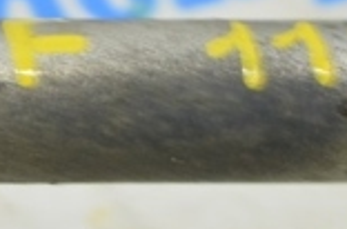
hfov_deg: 6.4
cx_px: -7
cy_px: 77
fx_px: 3085
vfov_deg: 4.3
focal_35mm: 321
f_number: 5.6
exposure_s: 1/20
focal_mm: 52
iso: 400
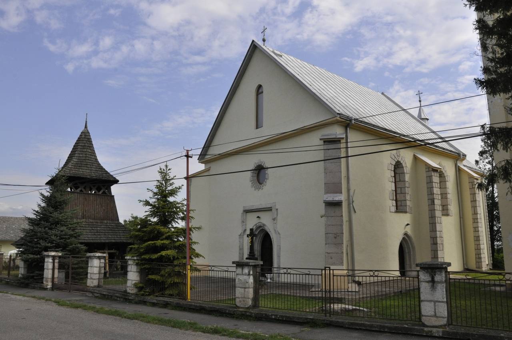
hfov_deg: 67.4
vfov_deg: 47.8
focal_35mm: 27
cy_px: 170
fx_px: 384
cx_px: 256
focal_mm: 18
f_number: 14
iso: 800
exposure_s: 1/800
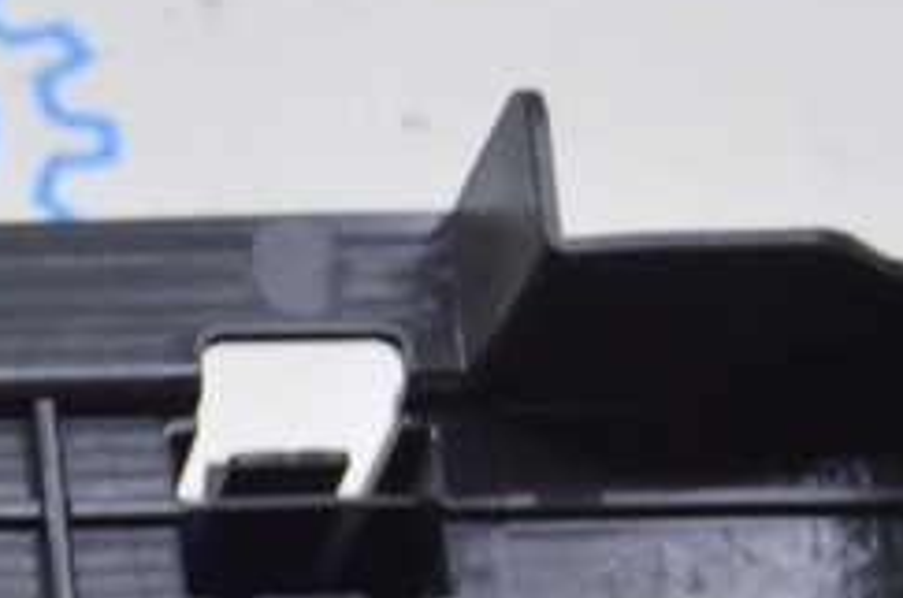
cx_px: -164
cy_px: 916
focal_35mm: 266
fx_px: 6659
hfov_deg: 7.7
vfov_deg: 5.1
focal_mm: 42
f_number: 5.6
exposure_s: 1/20
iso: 400
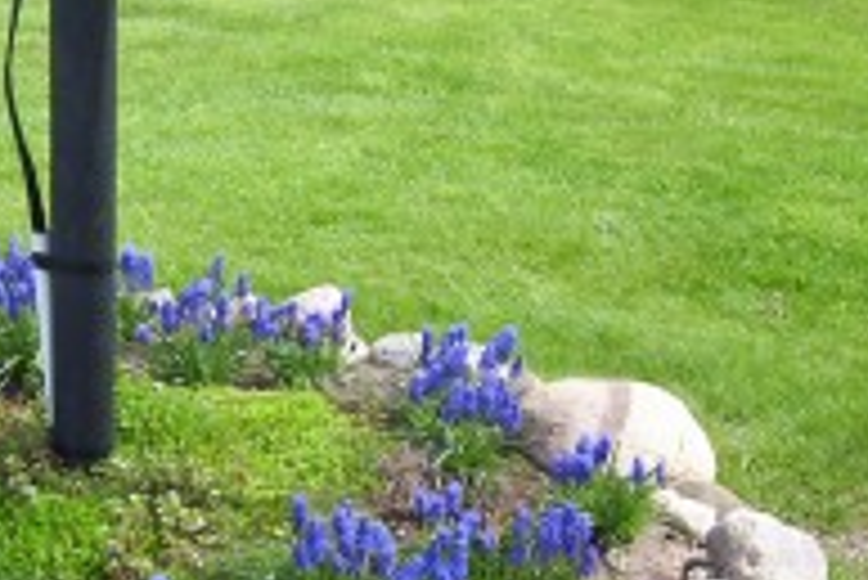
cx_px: 126
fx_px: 2147
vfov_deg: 15.2
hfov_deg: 22.4
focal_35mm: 89
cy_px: 510
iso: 100
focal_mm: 5.77
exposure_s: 1/864
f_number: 2.73
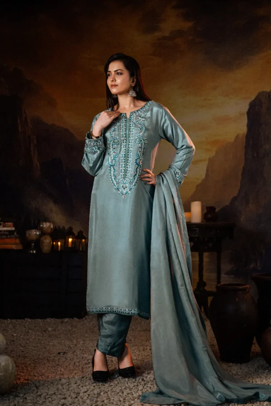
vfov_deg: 28.8
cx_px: 136
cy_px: 203
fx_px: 790
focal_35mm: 70
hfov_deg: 19.5
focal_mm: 70
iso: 800
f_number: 2.8
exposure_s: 1/125
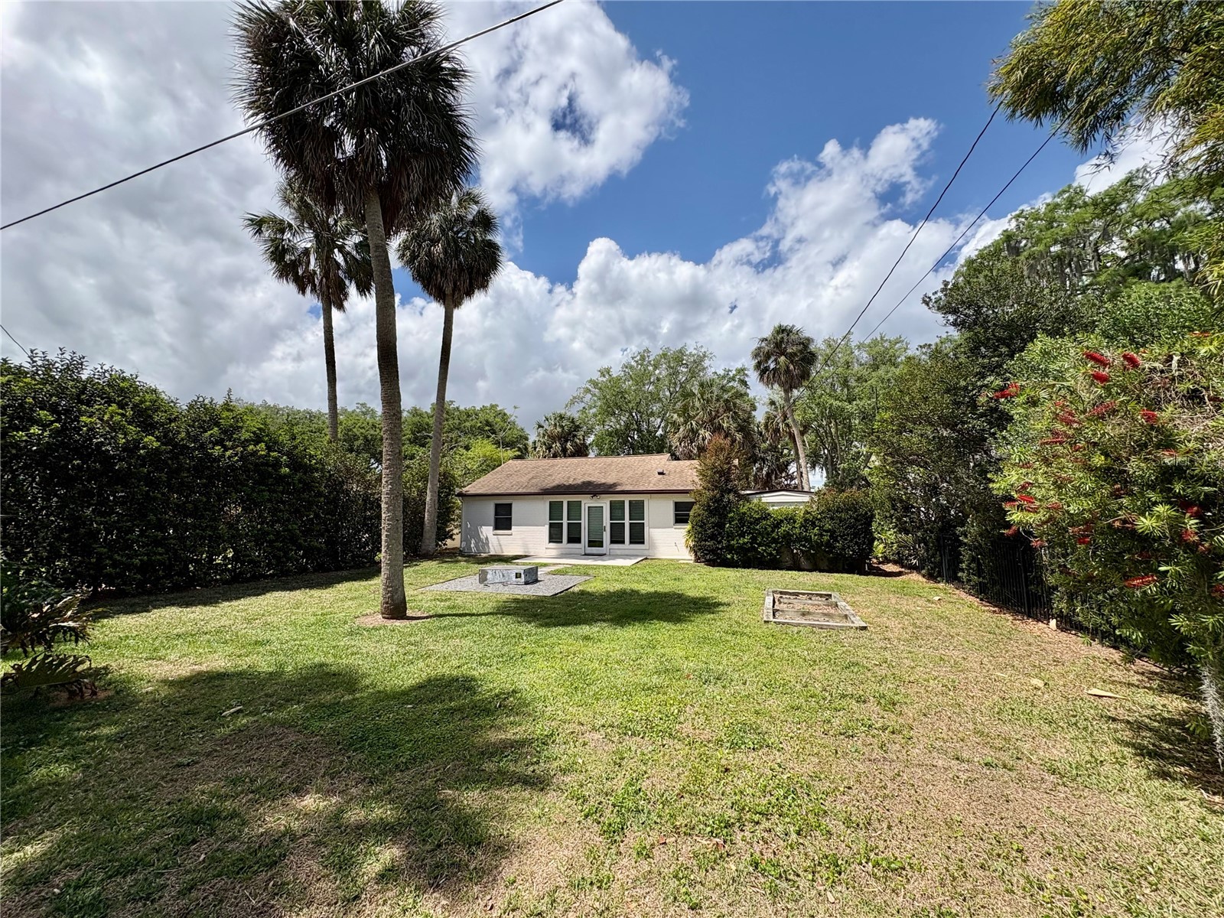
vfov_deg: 85.7
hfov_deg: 102.1
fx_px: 495
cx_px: 612
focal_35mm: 14
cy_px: 459
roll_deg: +0.3
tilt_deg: +7.3
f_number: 2.2
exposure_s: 1/3247
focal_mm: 2.22
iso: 50
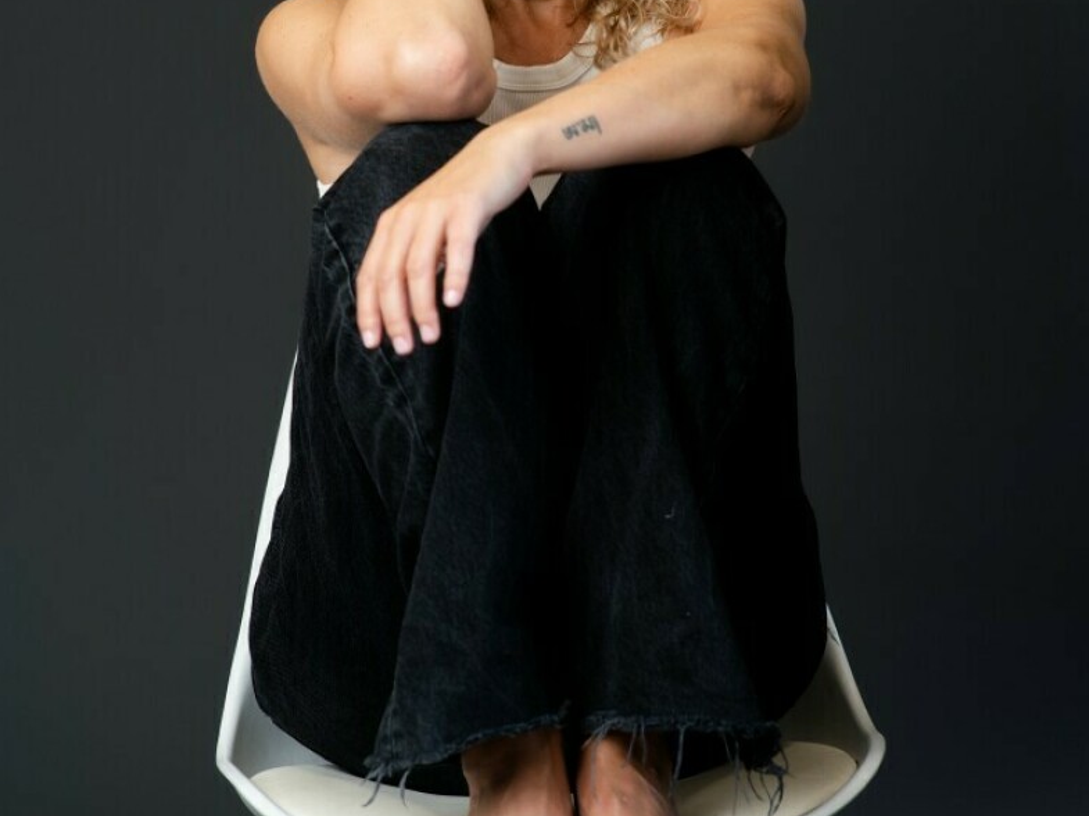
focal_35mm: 125
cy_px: 196
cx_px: 547
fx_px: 3931
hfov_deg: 15.8
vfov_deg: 11.8
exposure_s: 1/100
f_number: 4
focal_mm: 85
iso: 400
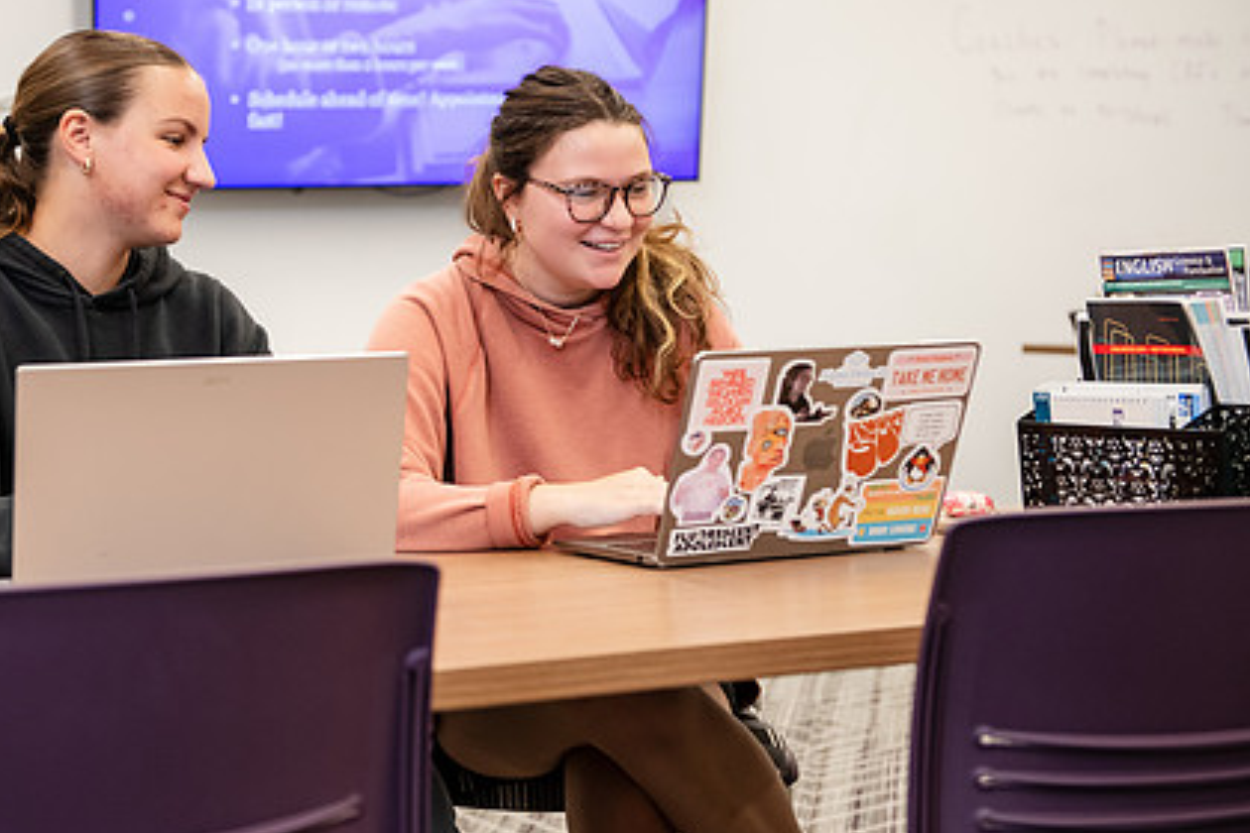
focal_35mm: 69
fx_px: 2396
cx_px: 399
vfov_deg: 19.7
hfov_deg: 29.0
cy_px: 299
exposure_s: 1/200
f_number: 3.2
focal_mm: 50
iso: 1250
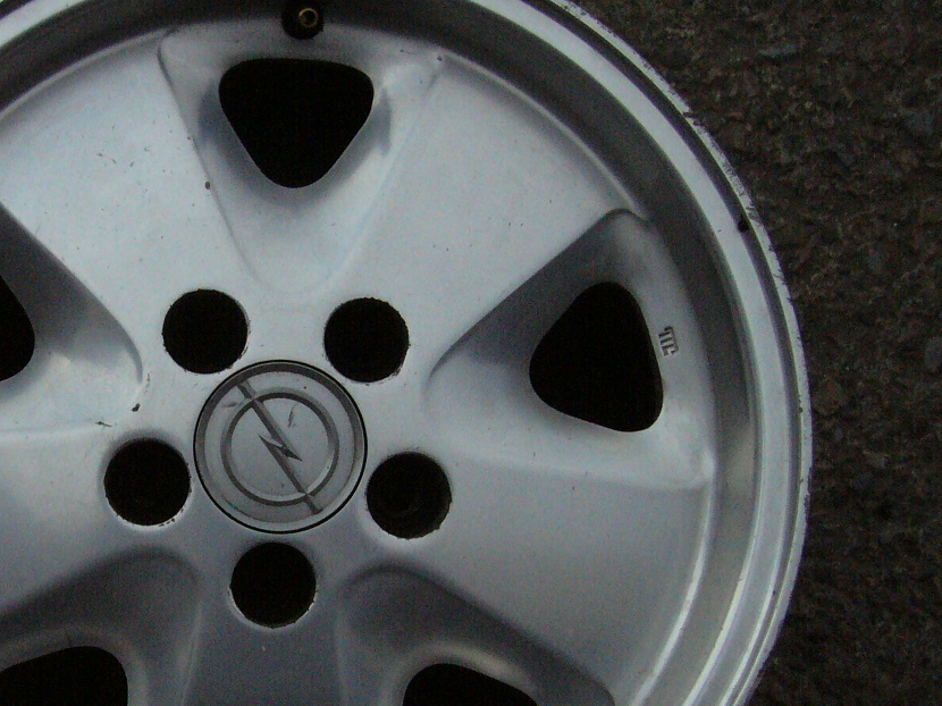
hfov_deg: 35.1
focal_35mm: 54
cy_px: 463
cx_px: 280
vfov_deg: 26.9
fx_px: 1469
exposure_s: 1/1600
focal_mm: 5.8
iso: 400
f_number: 5.6
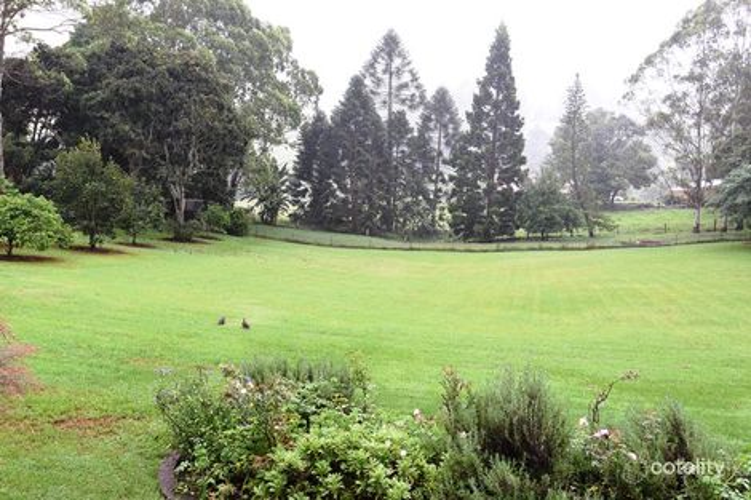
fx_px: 626
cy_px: 250
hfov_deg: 61.9
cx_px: 376
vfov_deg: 43.6
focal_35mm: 30
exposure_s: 1/100
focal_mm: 20
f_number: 8
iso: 500
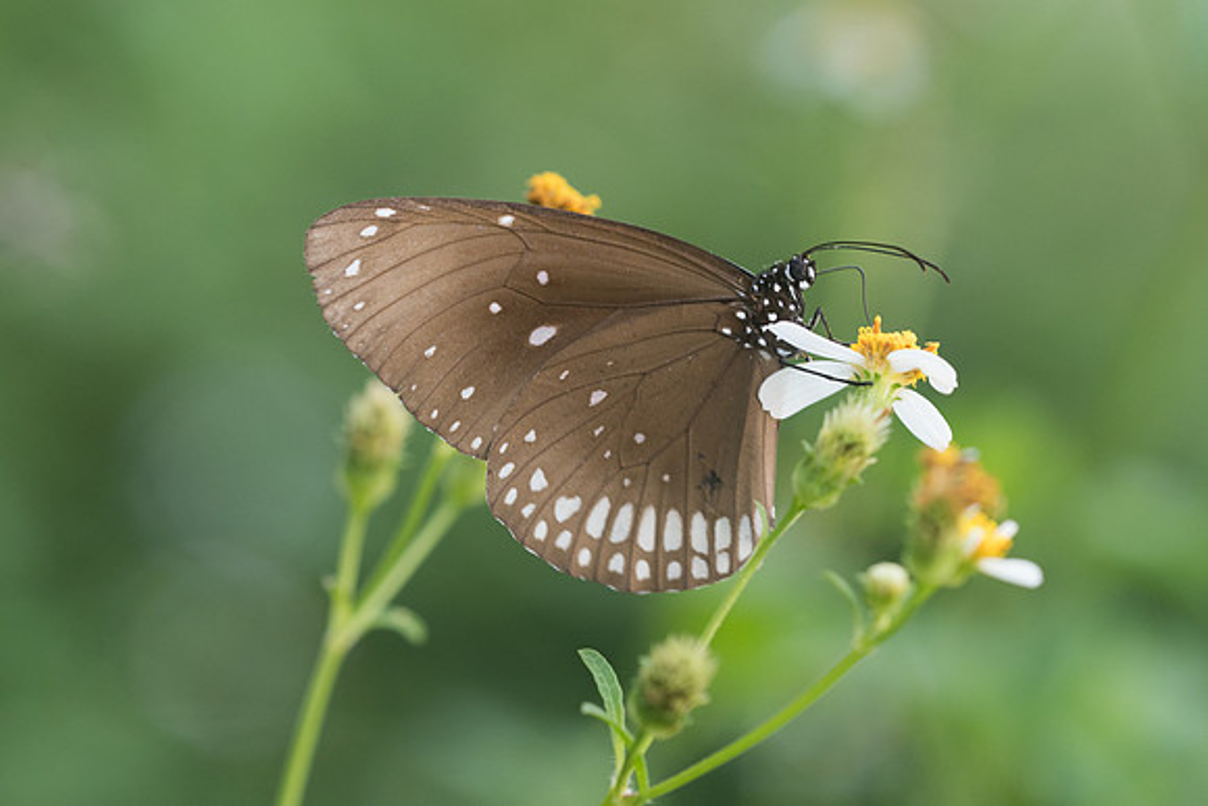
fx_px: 7551
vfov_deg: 6.1
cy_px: 403
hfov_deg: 9.1
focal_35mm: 225
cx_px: 604
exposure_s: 1/500
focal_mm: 150
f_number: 5.6
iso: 800
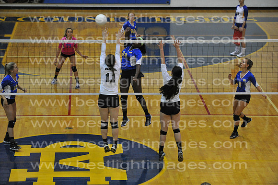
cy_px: 92
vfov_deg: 9.8
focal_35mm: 140
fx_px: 1080
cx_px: 139
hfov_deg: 14.7
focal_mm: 140
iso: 8000
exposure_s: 1/500
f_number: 4
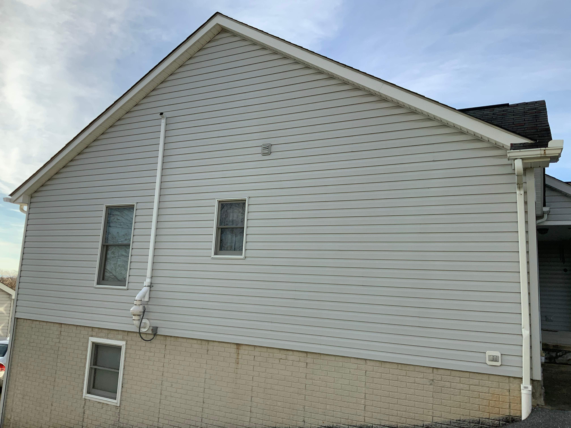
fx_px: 478
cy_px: 214
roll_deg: -3.2
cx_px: 286
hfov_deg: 61.7
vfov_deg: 48.2
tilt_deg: +9.8
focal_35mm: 29
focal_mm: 3
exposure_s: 1/1490
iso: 16
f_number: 1.8
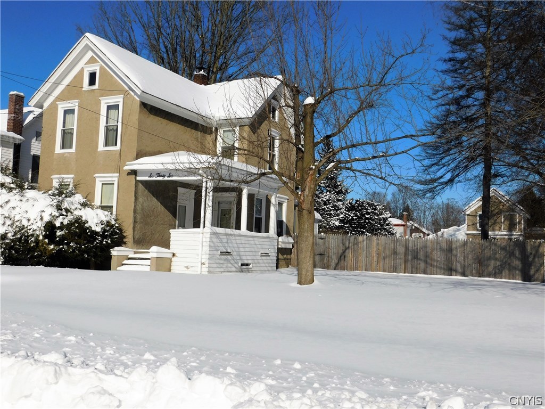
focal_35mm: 36
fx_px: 567
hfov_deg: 51.4
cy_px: 204
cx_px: 272
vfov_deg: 39.7
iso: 125
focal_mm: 6.3
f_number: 7
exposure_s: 1/1000
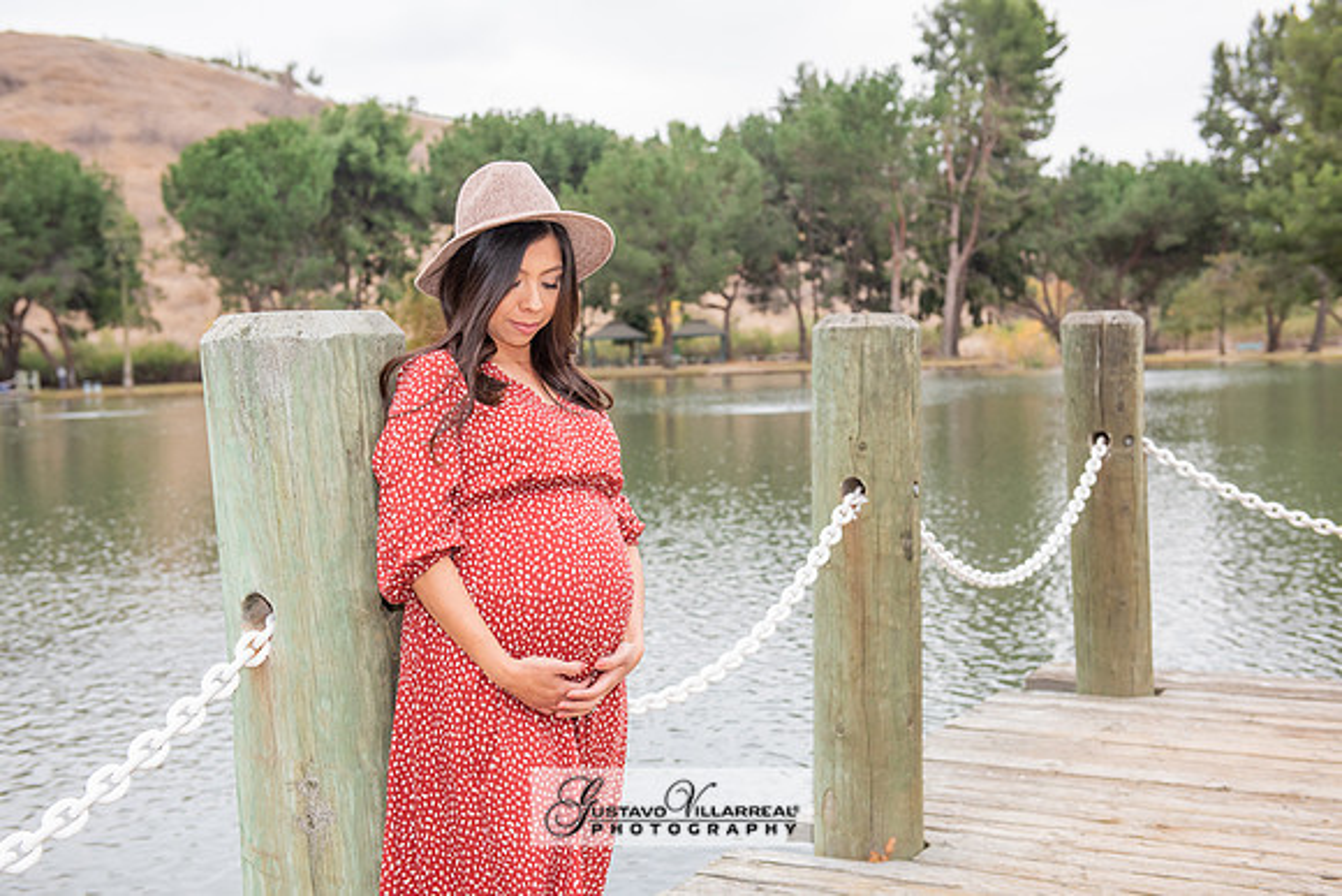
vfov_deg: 28.1
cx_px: 671
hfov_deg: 41.1
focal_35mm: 48
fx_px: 1790
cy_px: 448
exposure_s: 1/125
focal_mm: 48
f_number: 5
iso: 500
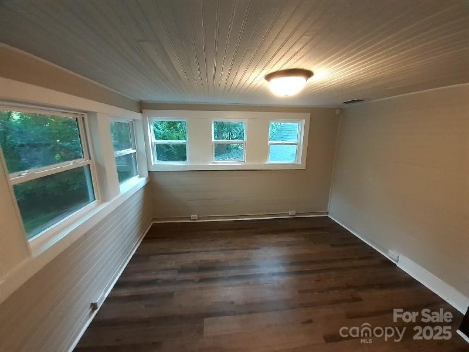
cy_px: 176
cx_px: 234
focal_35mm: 13
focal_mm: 1.13
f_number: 2.2
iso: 200
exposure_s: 1/24
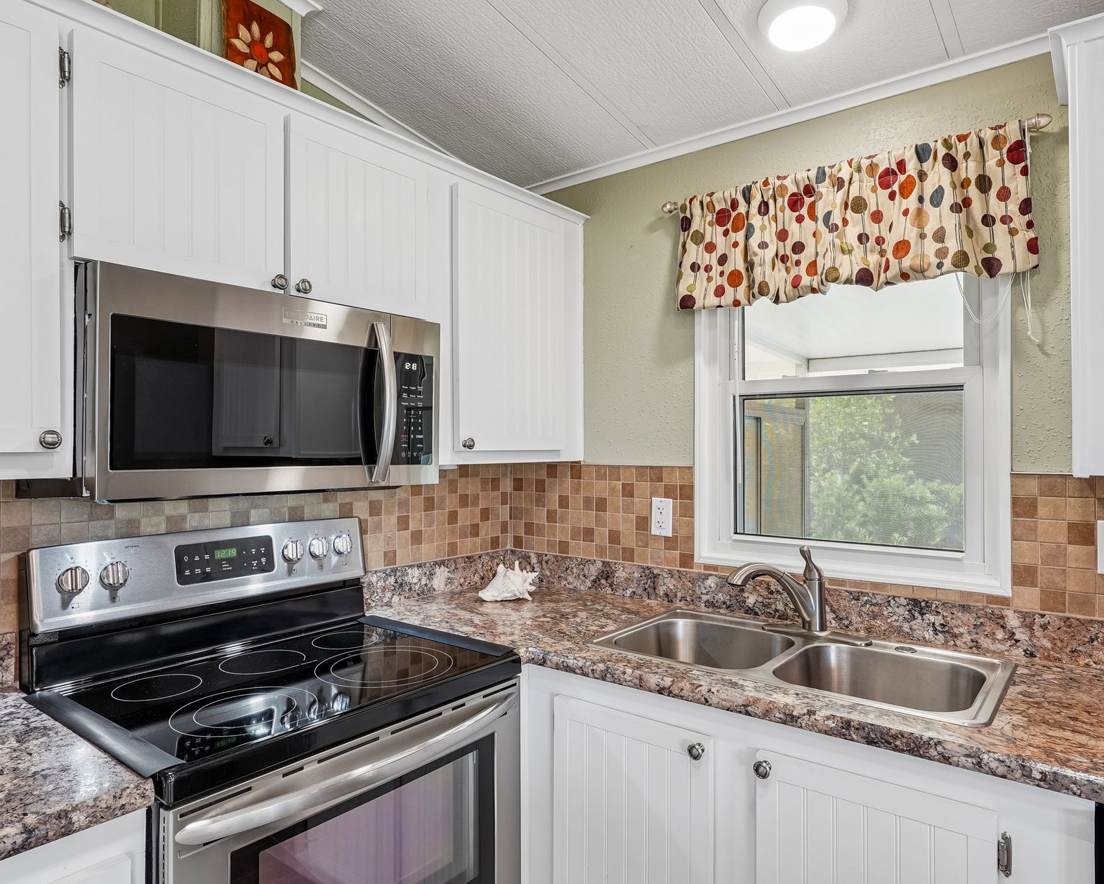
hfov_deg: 75.0
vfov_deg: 63.1
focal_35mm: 22
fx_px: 719
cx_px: 560
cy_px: 443
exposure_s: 1/13
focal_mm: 18
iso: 400
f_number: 8
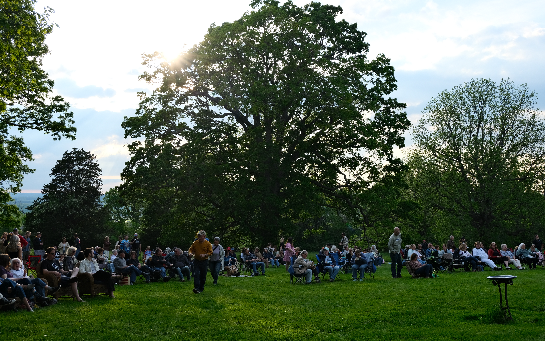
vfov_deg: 29.9
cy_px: 159
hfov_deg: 46.2
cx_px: 272
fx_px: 639
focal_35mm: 43
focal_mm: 28
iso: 320
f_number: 5.6
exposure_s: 1/400
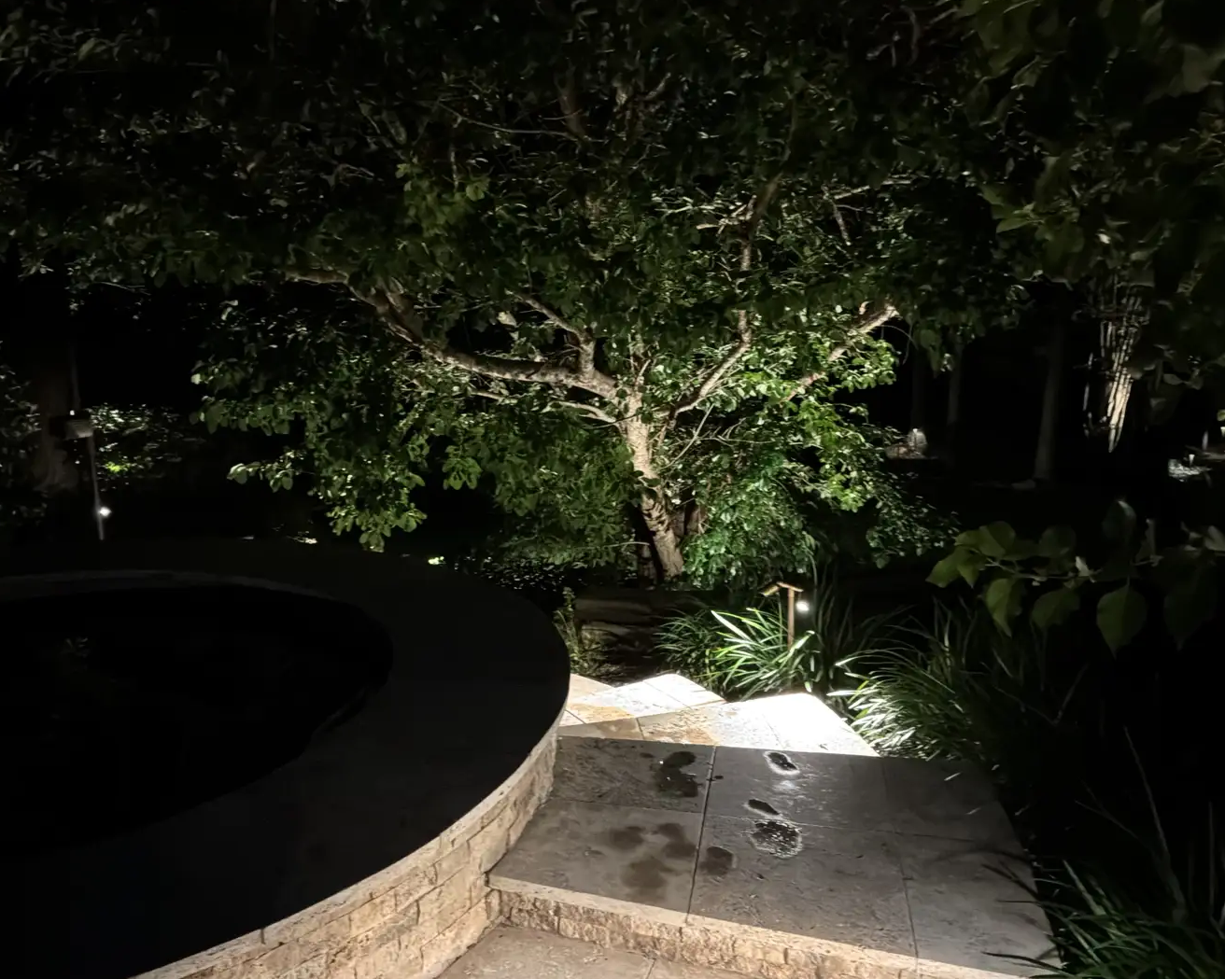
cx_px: 578
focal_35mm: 30
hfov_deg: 58.7
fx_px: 1087
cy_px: 494
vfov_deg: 48.5
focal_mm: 3
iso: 800
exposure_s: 1/15
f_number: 1.8
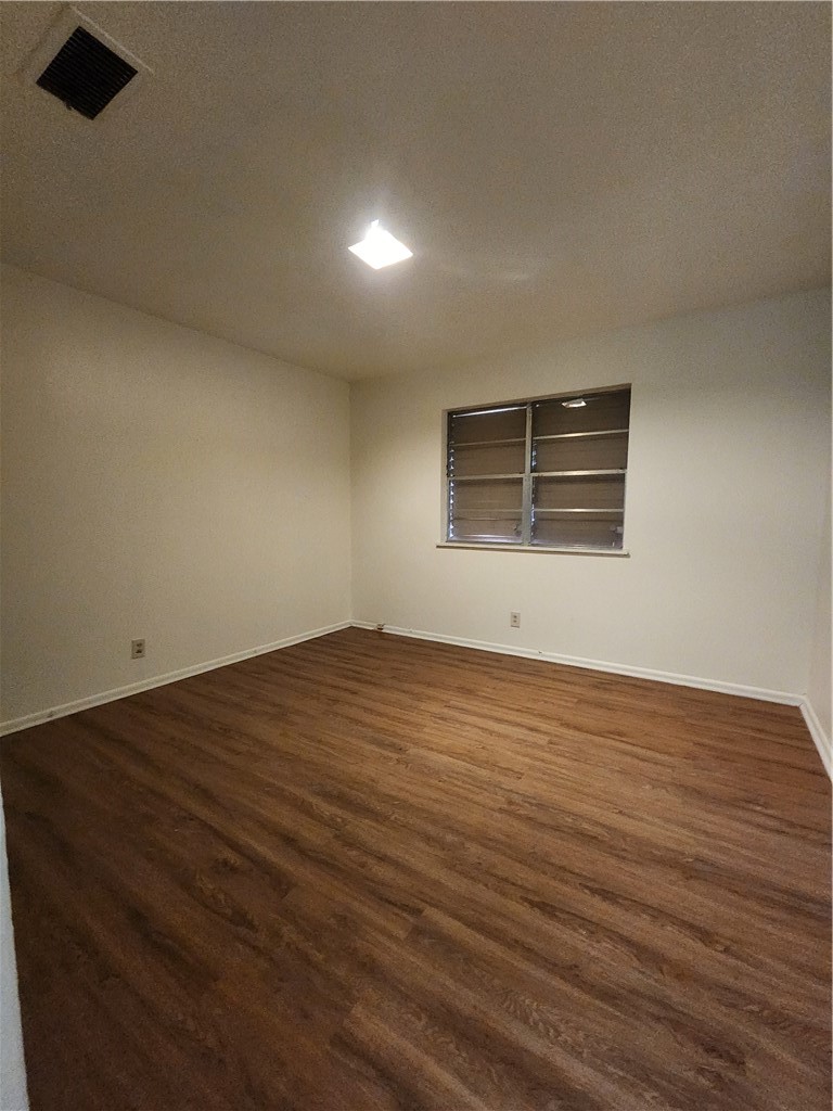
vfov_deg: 106.2
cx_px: 416
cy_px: 556
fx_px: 417
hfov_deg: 89.9
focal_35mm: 13
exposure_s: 1/24
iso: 800
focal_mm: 2.2
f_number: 2.2
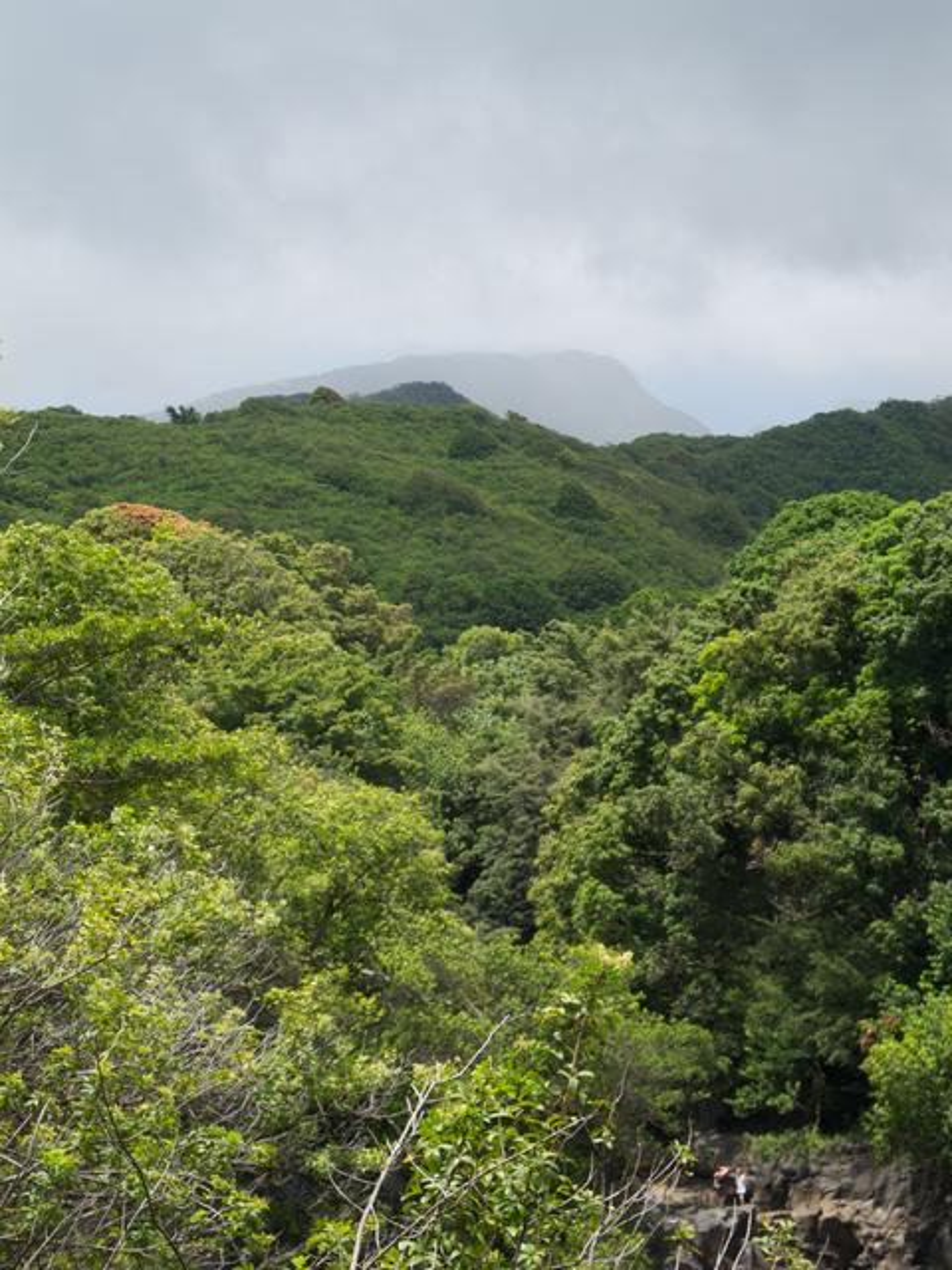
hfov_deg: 19.4
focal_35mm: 76
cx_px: 476
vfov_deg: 25.7
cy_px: 635
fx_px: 2787
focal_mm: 16.3
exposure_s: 1/577
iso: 100
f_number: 4
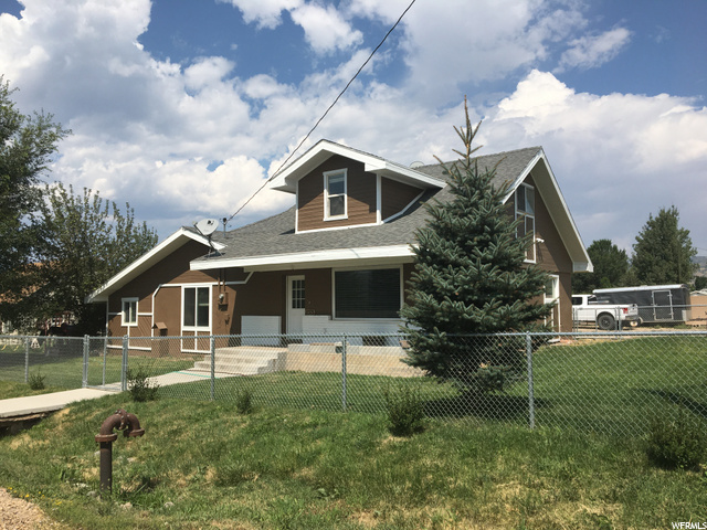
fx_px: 592
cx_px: 354
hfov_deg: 61.7
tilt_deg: +4.5
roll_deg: +0.0
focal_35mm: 29
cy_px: 265
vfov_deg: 48.2
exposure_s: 1/2404
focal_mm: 4.15
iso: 25
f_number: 2.2
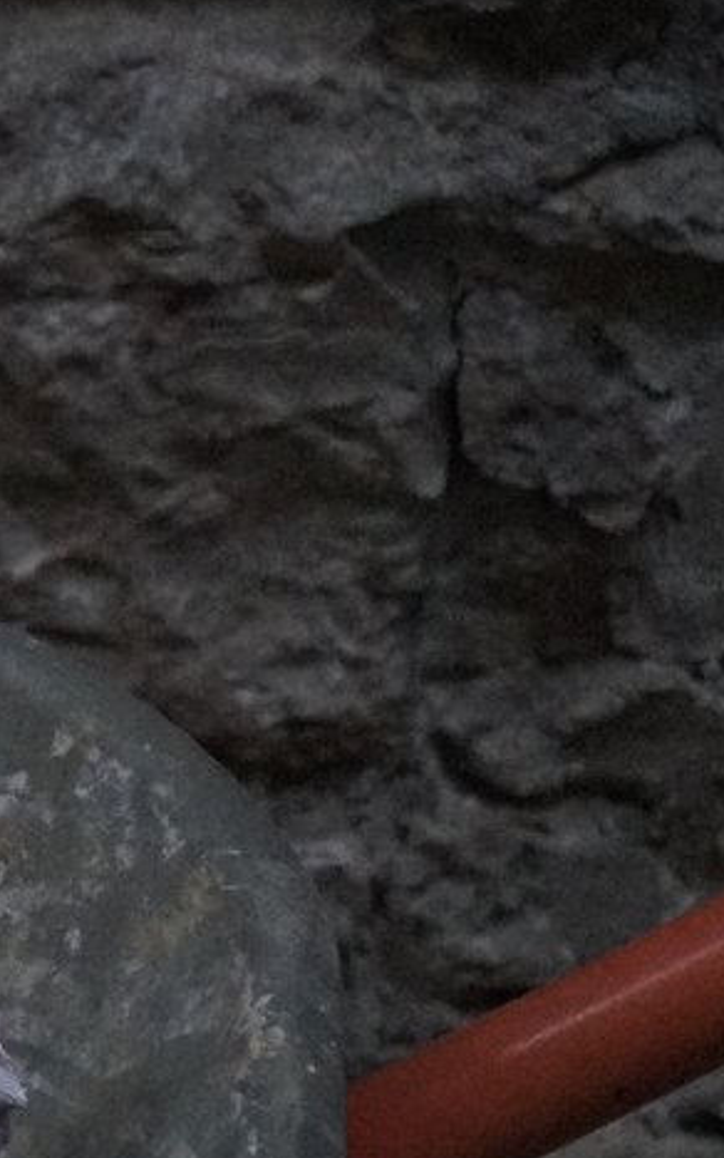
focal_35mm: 243
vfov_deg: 8.5
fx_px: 7669
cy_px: 1453
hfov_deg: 5.1
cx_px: -1478
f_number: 5
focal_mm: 58
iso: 6400
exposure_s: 1/125
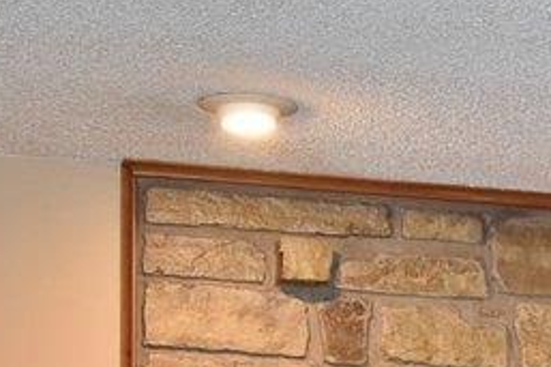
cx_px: 793
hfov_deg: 14.1
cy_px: 677
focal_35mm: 137
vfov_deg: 9.5
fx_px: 2095
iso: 800
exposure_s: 1/80
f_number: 4.5
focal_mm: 23
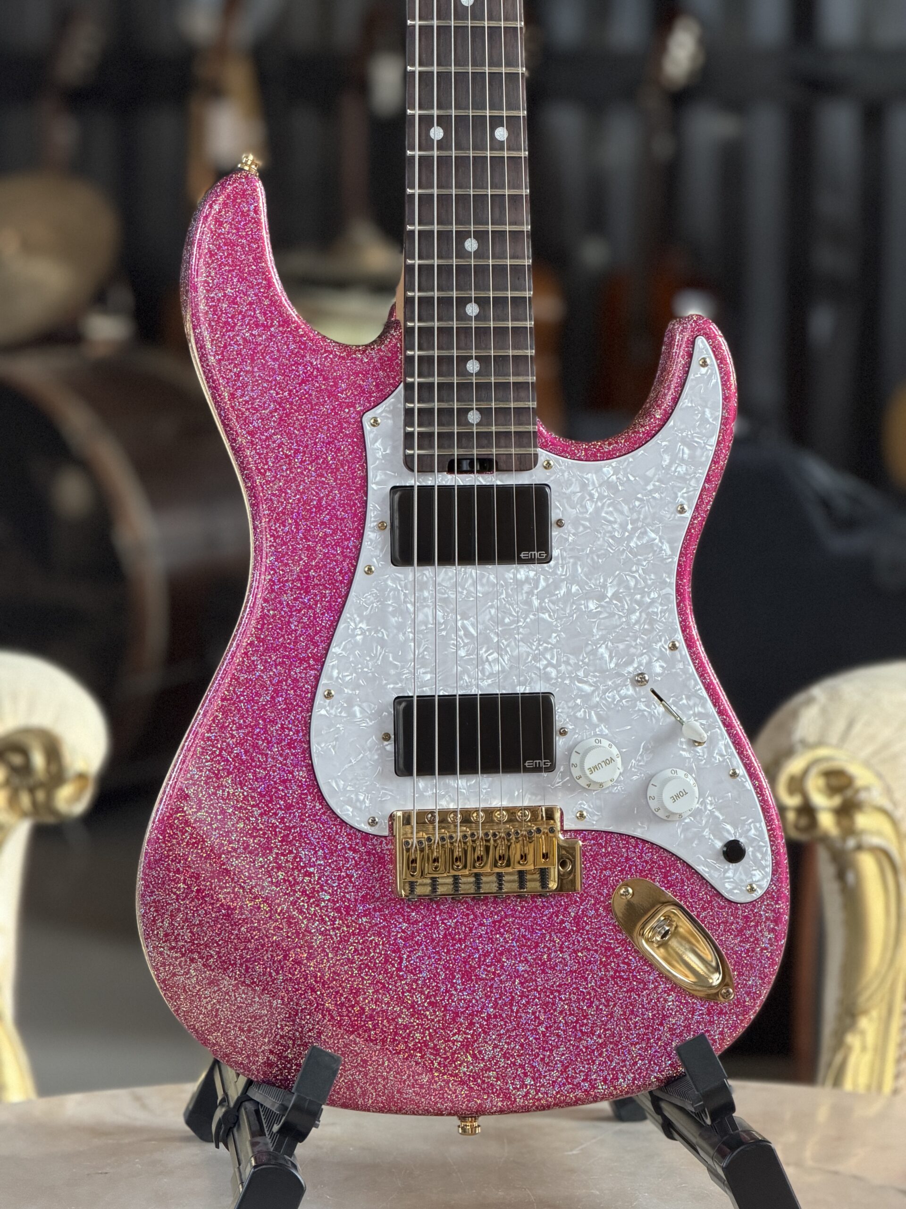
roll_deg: -0.4
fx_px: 3490
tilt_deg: -7.8
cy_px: 604
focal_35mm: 100
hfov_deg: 14.8
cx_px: 453
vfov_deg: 19.6
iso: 400
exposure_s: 1/120
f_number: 2.8
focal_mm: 16.89
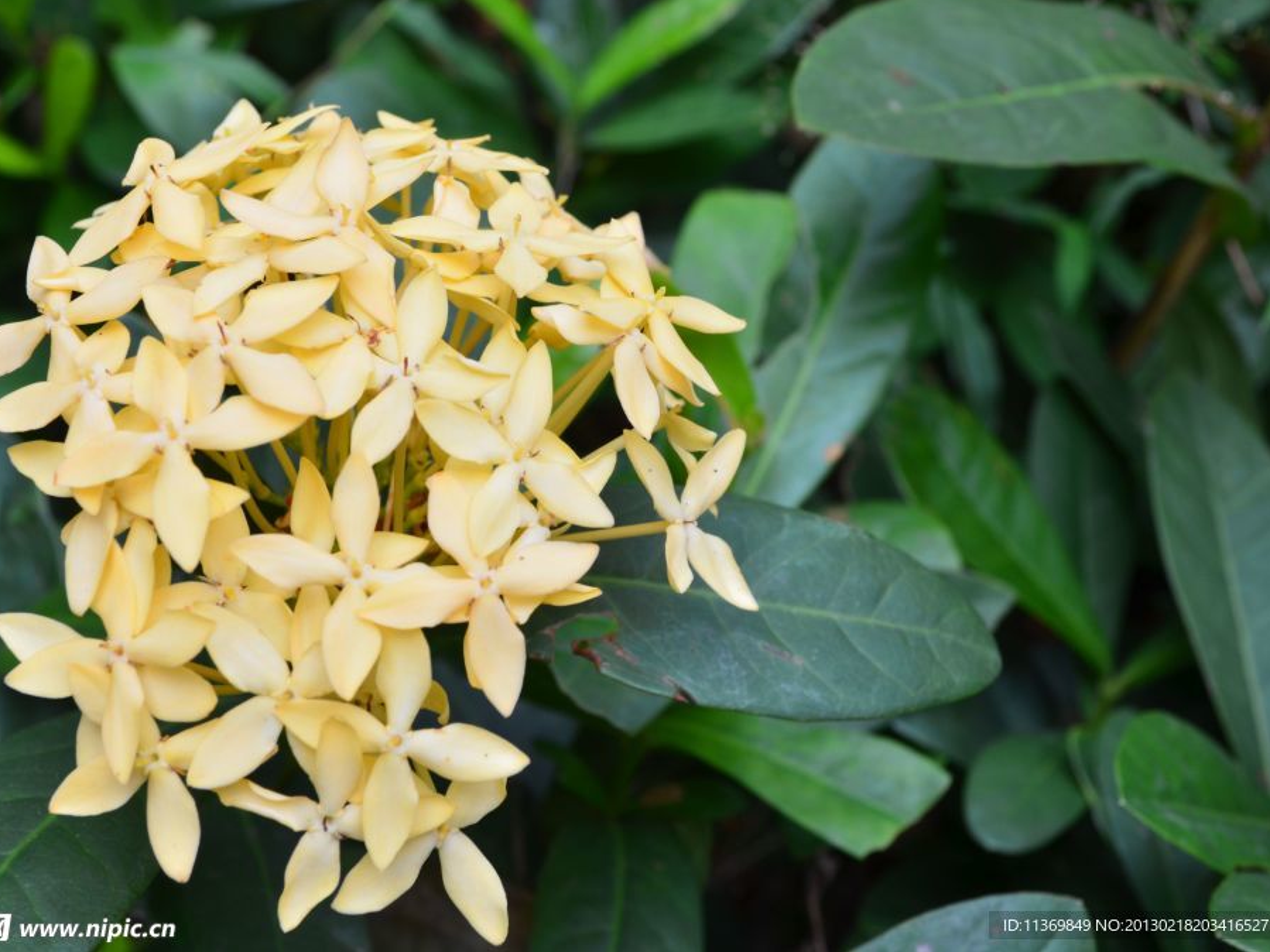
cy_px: 475
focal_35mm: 59
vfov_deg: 24.8
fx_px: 2164
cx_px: 600
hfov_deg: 32.7
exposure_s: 1/60
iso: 200
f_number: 10
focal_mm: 36
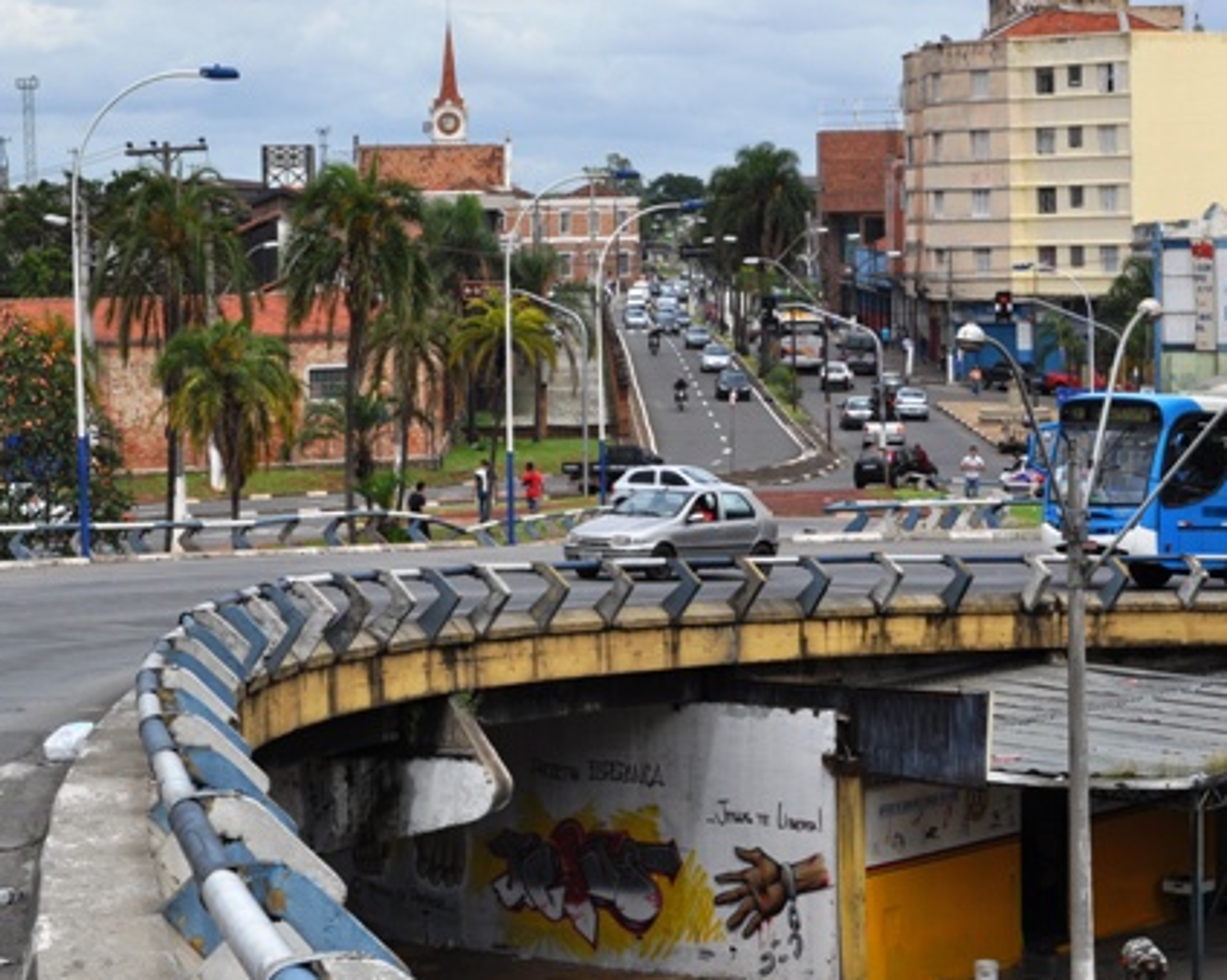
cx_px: 489
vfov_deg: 13.2
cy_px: 481
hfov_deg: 16.5
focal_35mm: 117
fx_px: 4237
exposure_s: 1/400
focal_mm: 55
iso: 200
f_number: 10
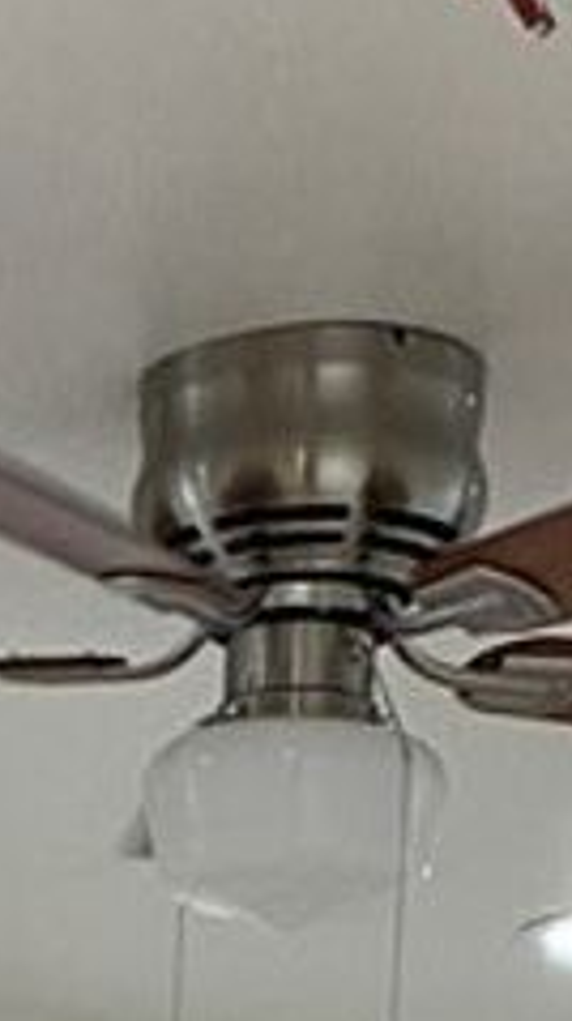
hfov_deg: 7.3
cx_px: -376
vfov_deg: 10.8
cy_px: 2659
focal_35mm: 162
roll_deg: -1.4
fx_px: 4379
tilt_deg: -10.2
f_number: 1.8
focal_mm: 4.25
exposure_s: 1/60
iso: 80
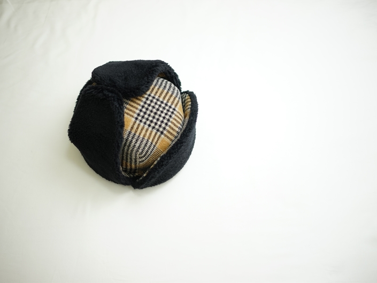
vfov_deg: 24.4
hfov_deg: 32.2
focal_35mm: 60
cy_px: 141
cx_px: 201
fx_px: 654
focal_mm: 55
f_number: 1.8
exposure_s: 1/60
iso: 100
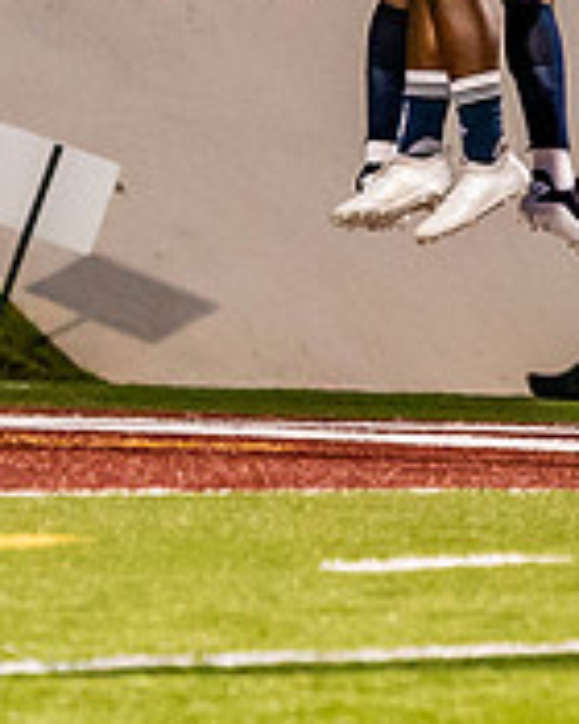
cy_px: -174
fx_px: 20820
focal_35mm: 972
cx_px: 1008
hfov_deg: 1.6
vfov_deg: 2.0
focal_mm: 241
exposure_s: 1/500
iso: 6400
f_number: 5.6
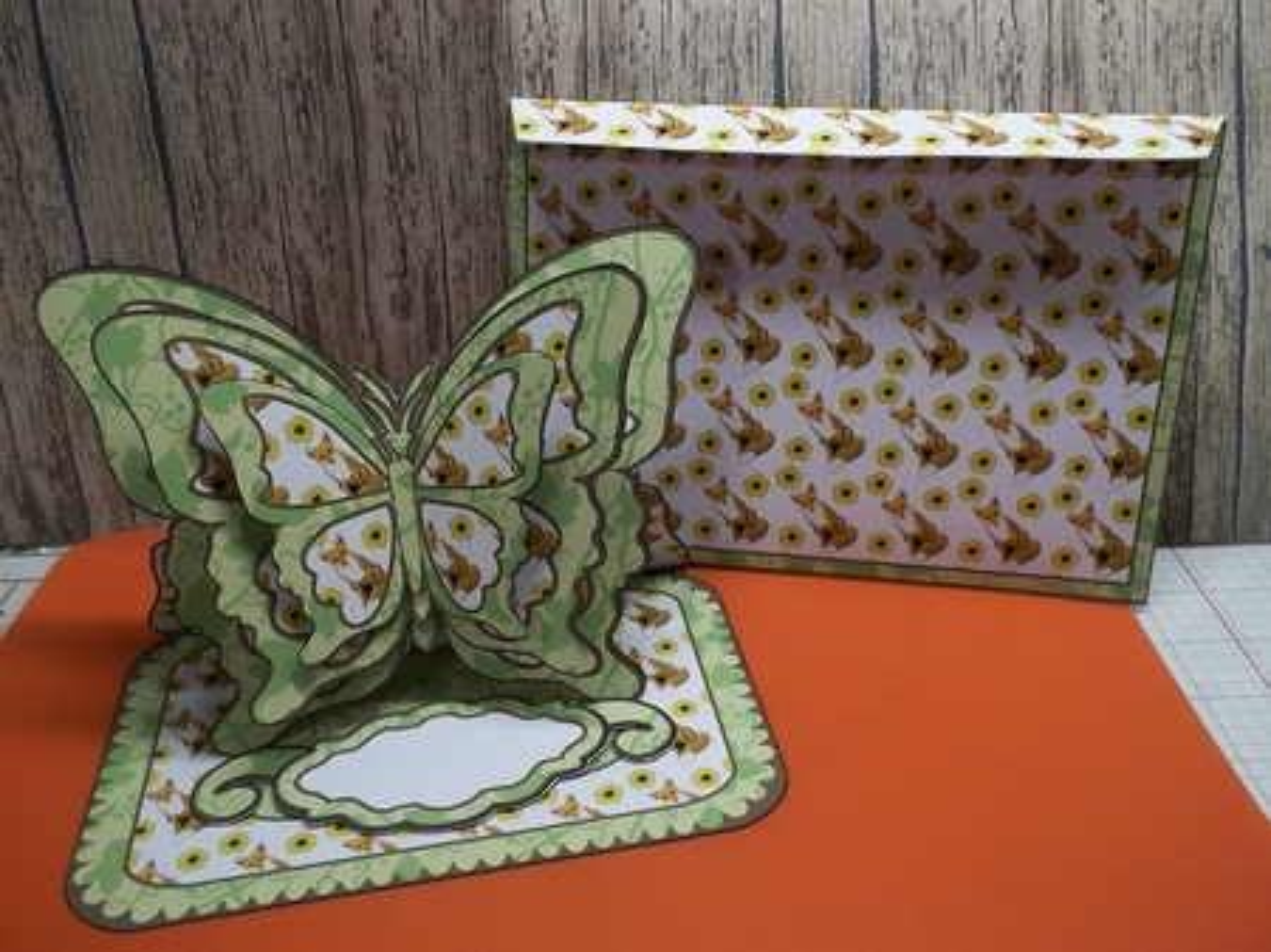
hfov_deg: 61.7
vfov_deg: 48.2
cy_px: 476
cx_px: 636
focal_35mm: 29
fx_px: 1064
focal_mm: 4.1
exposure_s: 1/30
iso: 104
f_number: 3.3
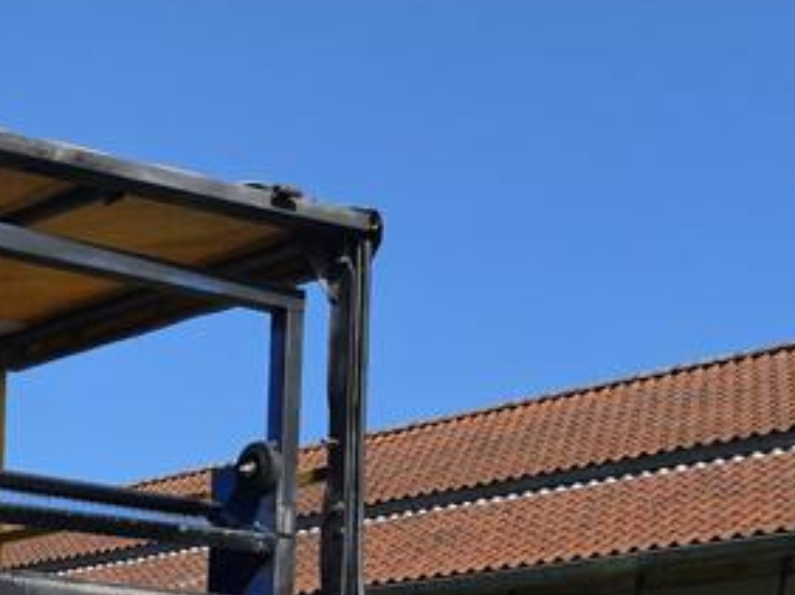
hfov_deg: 17.8
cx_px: -516
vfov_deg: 14.3
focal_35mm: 94
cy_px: 995
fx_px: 2157
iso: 25
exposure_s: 1/2027
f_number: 1.8
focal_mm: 5.4
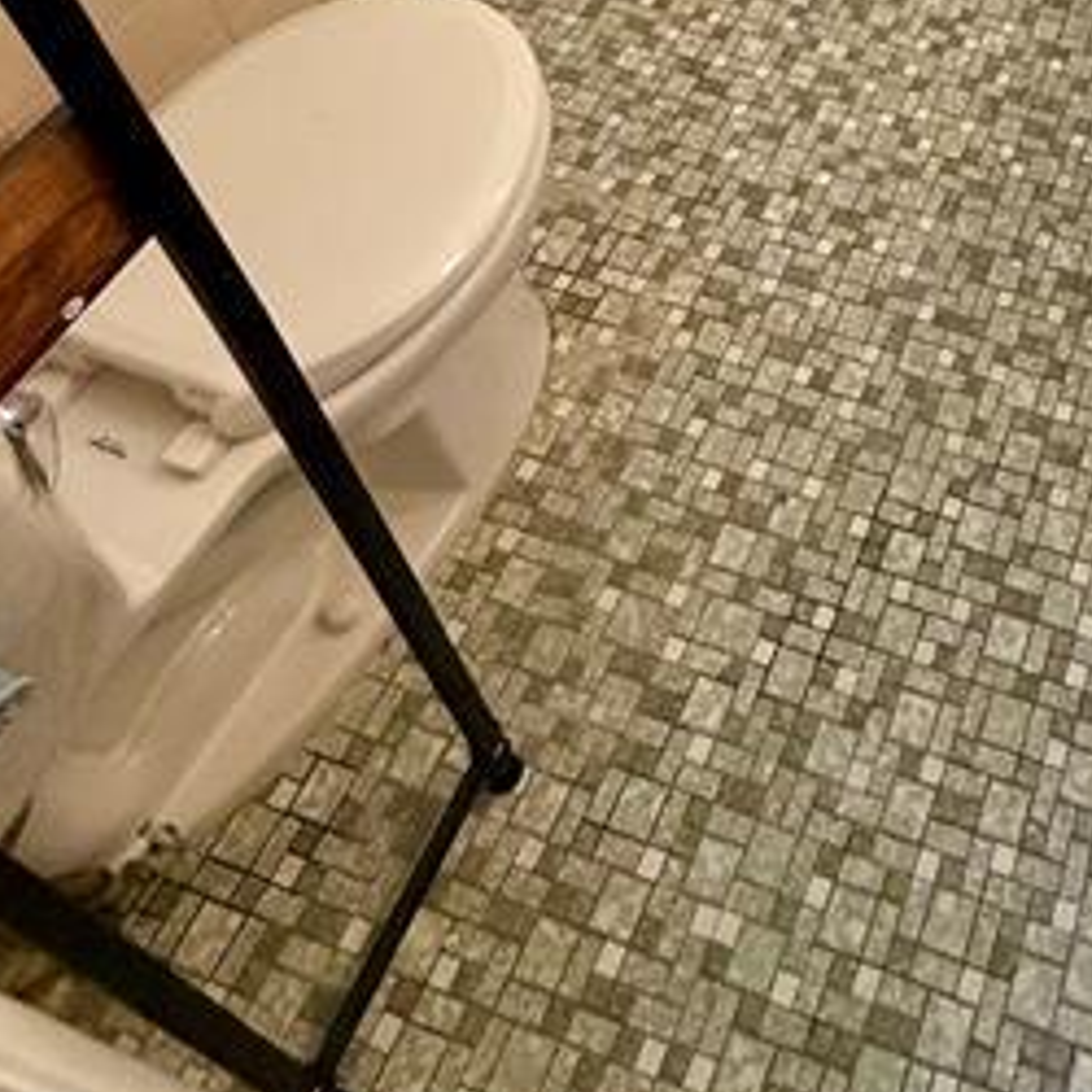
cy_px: -310
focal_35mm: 38
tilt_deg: -36.6
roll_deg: -3.9
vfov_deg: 33.1
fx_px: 1356
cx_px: 1140
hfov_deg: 38.0
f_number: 2.2
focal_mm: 2.22
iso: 400
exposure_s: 1/60
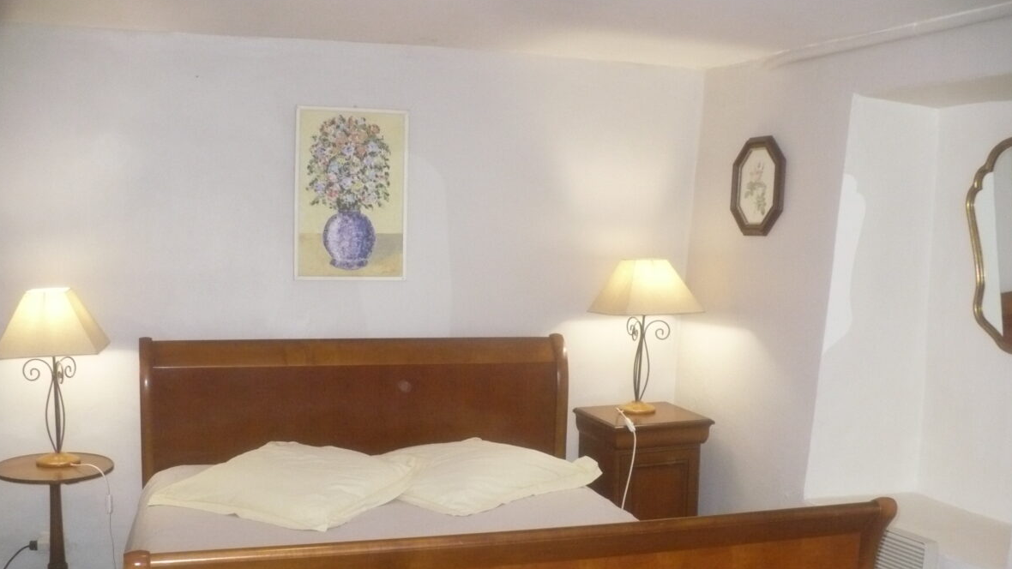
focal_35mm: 41
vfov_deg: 28.9
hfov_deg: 49.4
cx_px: 509
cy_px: 366
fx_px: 1100
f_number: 2.8
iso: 320
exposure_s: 1/30
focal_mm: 6.1
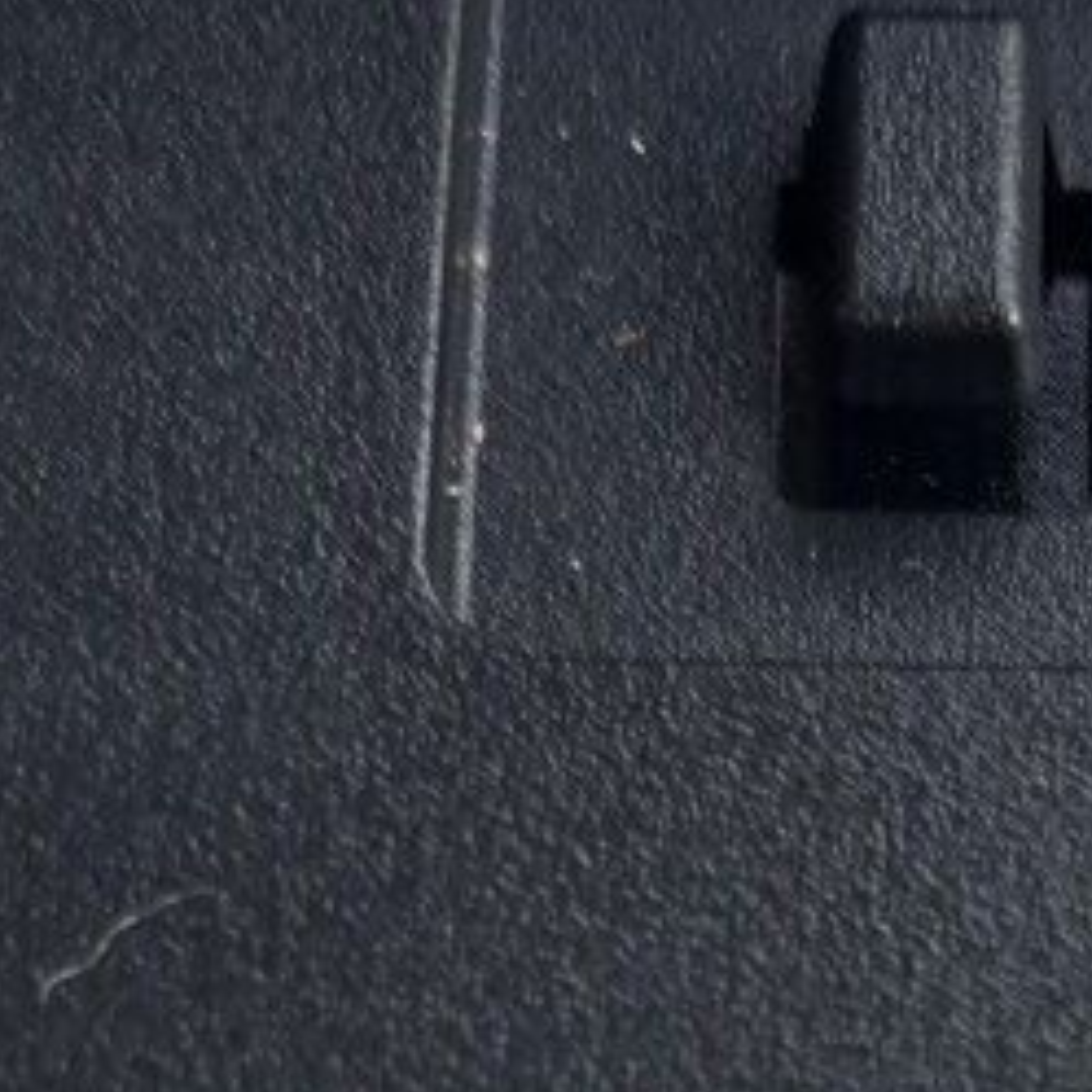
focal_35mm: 133
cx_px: 1193
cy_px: 1710
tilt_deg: -65.2
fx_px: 4747
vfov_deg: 12.4
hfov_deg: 12.9
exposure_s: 1/100
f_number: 1.6
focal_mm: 5.96
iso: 40
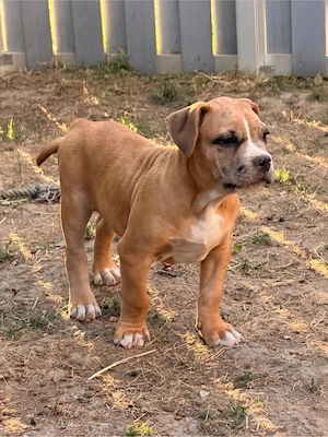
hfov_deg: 14.8
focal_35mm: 100
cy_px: 218
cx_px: 164
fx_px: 1263
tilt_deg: -15.1
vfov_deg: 19.6
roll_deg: +3.5
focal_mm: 16.89
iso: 160
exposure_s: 1/121
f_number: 2.8
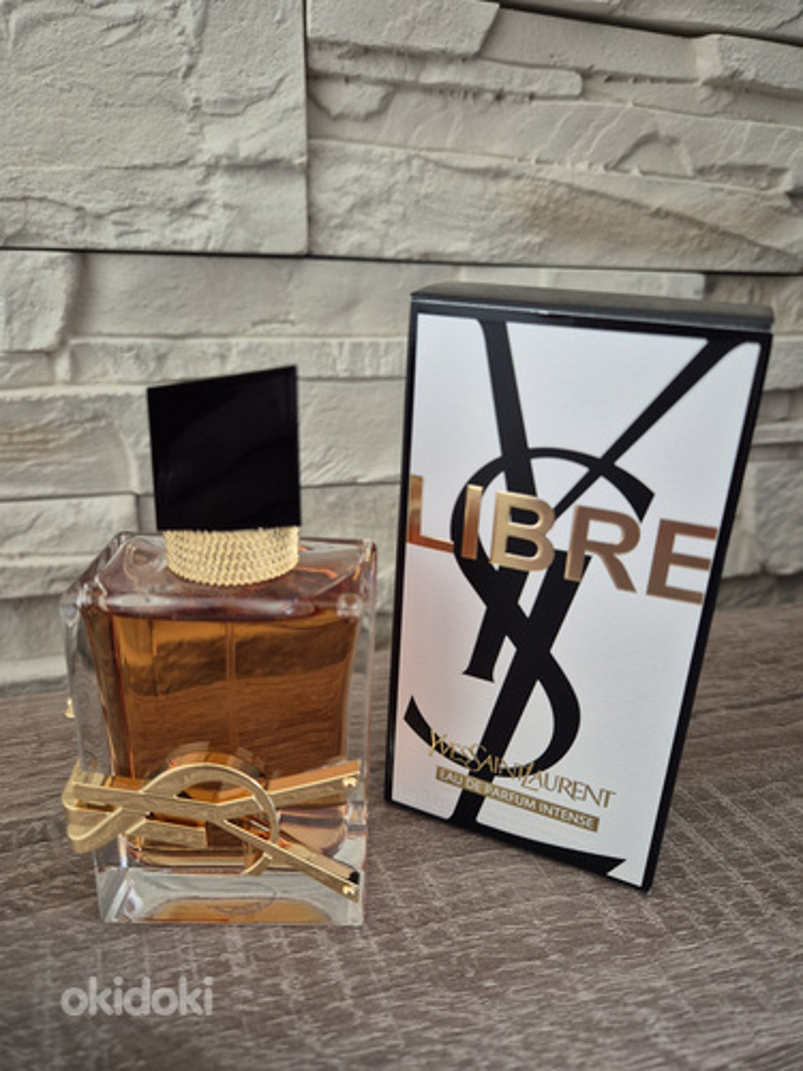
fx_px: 711
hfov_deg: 58.9
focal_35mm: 23
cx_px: 402
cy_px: 536
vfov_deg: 73.9
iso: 500
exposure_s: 1/100
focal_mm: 5.4
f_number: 1.8
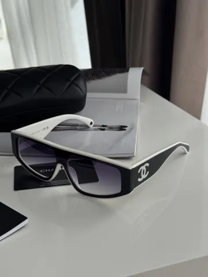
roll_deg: +0.0
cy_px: 138
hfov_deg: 30.3
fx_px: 385
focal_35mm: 48
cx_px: 104
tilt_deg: -23.4
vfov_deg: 39.7
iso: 64
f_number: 1.78
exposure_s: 1/1427
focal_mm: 6.76
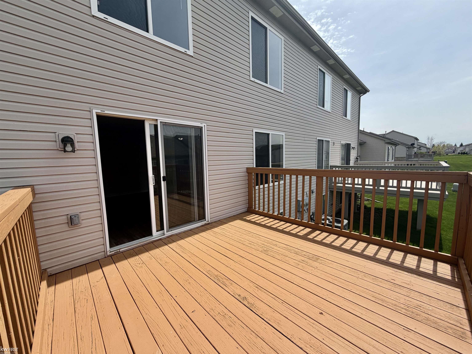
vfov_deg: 85.7
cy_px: 177
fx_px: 191
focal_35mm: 14
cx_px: 236
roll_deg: +1.6
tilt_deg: -6.1
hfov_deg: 102.1
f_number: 2.2
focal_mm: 2.22
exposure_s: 1/876
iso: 20
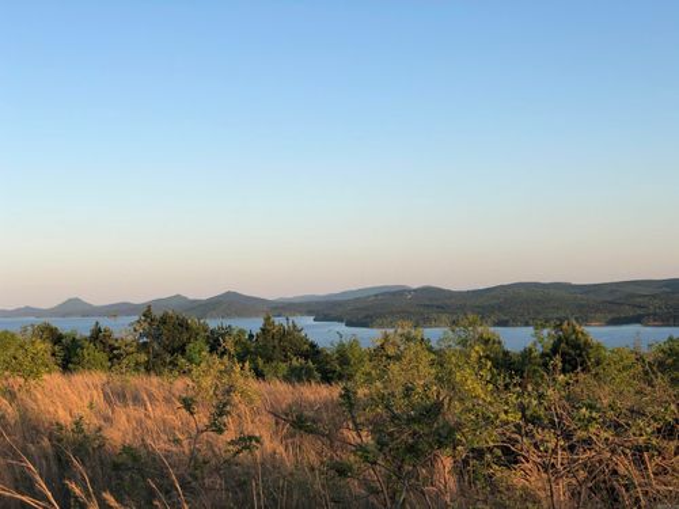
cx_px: 340
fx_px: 1118
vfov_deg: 25.7
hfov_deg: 33.8
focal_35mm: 57
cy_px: 254
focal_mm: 6.6
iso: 20
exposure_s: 1/331
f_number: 2.8
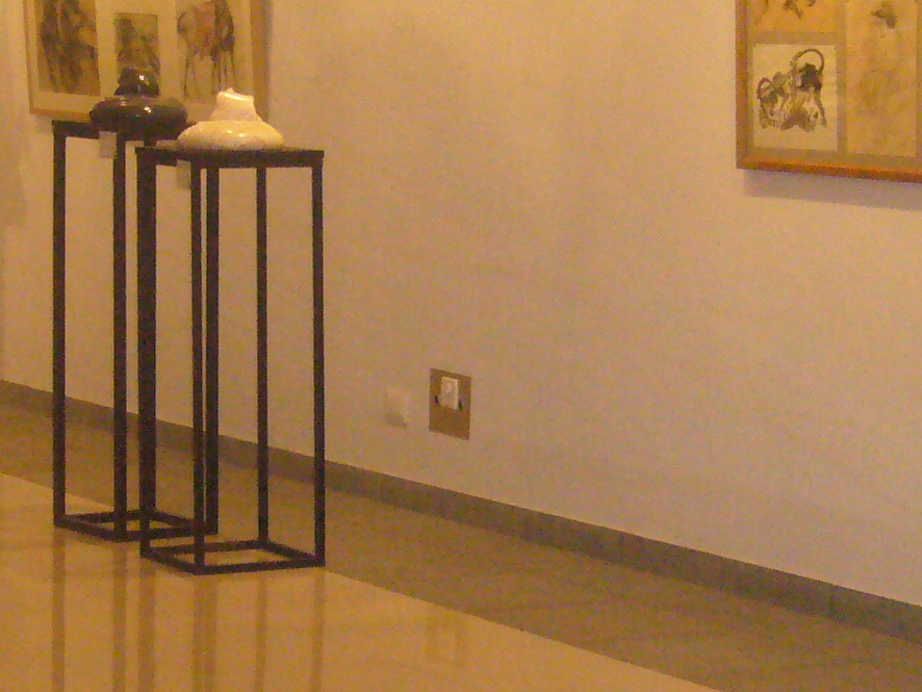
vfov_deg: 10.4
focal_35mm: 143
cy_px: 358
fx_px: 3810
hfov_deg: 13.8
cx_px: 393
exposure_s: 1/60
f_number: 3.2
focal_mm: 7.5
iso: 400
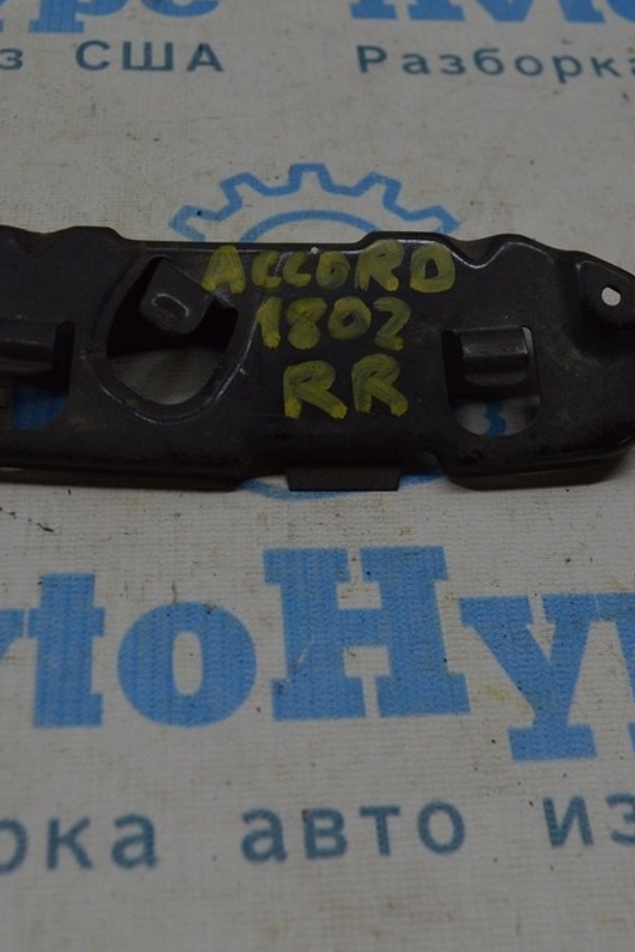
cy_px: 473
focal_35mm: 48
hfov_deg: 28.1
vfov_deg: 41.3
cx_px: 254
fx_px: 1263
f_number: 5.6
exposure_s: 1/125
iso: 360
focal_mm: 21
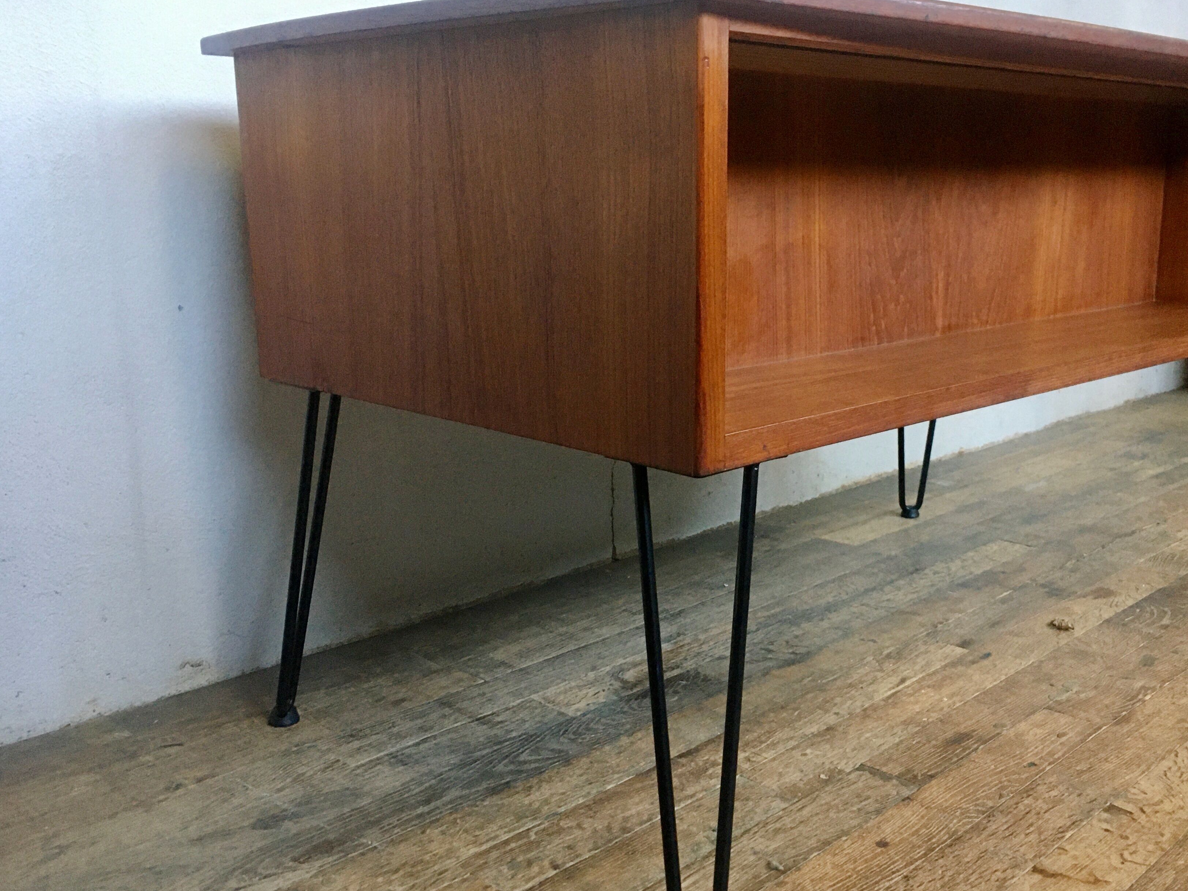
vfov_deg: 39.7
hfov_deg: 51.0
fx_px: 1235
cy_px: 462
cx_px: 714
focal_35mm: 36
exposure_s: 1/33
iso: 200
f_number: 2.2
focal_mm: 4.15
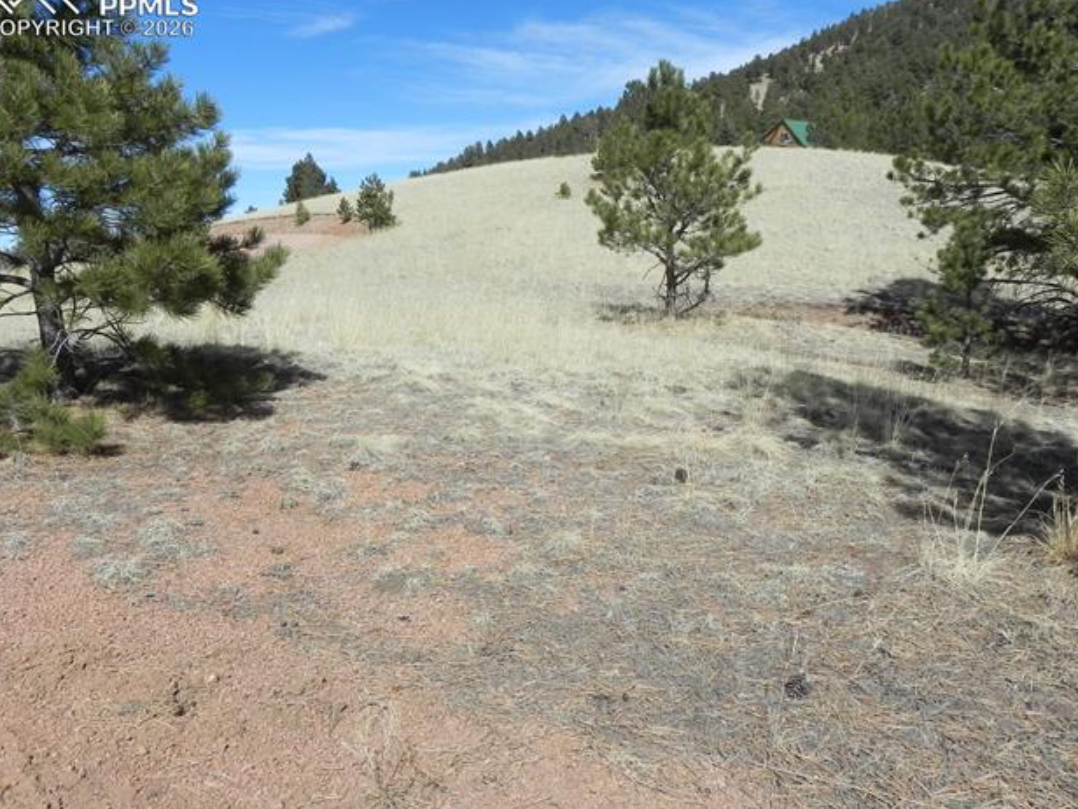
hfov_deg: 65.3
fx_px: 841
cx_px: 539
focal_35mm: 27
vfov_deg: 51.3
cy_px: 395
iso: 160
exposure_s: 1/495
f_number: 8
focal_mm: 4.6
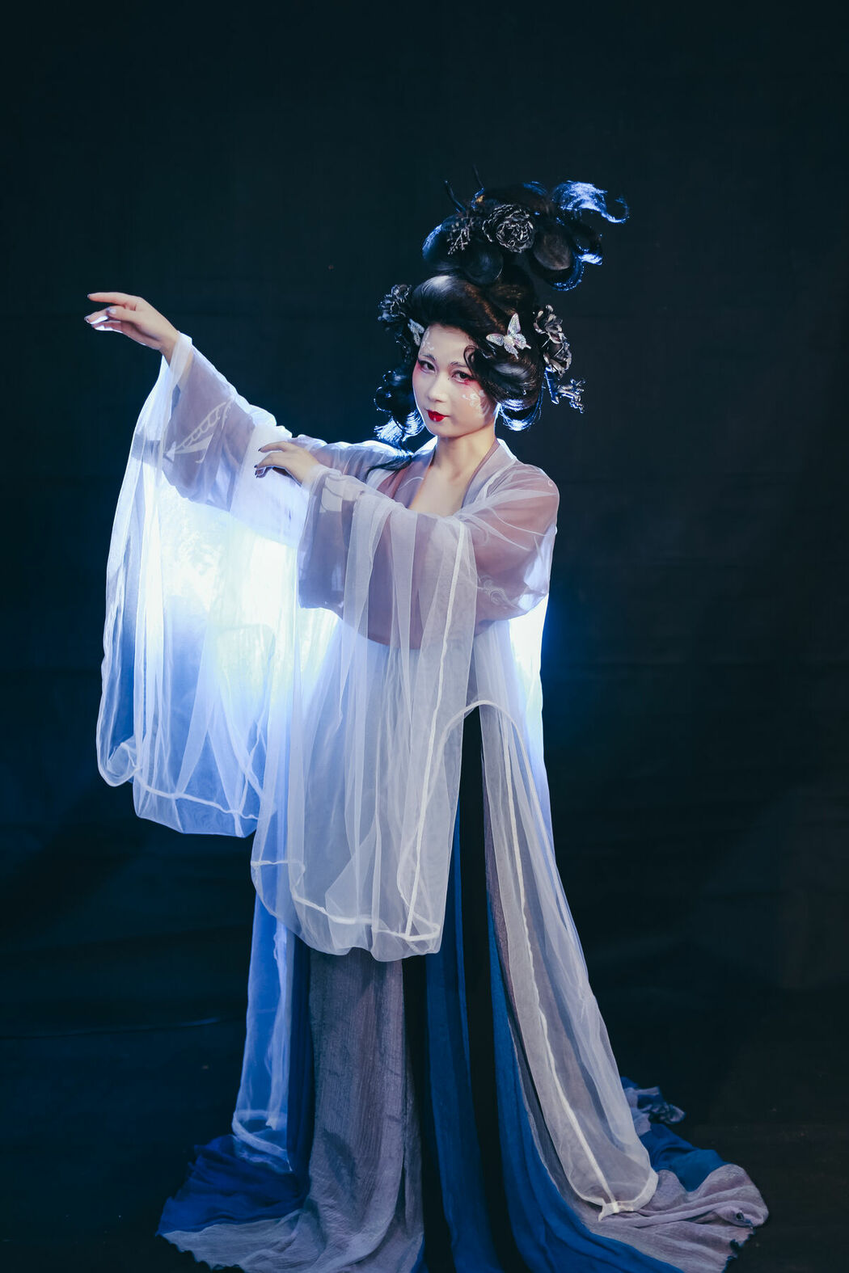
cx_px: 424
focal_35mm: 49
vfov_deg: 40.3
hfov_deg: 27.5
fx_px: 1733
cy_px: 636
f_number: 2
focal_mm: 50
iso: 320
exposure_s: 1/100
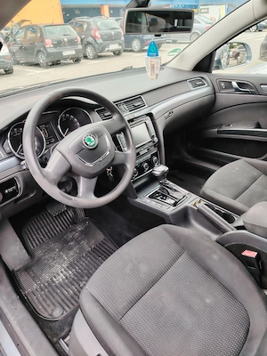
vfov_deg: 71.6
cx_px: 134
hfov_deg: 56.8
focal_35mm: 24
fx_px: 247
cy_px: 178
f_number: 1.75
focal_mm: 5.25
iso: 148
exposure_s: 1/100
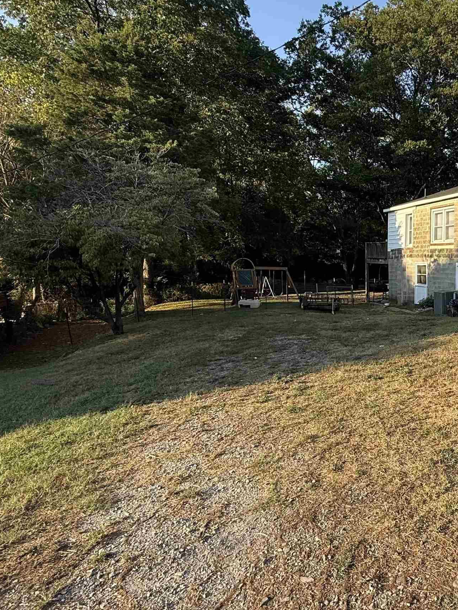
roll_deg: -0.8
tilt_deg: -3.8
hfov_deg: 49.3
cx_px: 407
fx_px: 441
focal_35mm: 25
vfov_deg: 69.4
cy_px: 294
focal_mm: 2.22
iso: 50
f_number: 2.2
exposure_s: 1/421
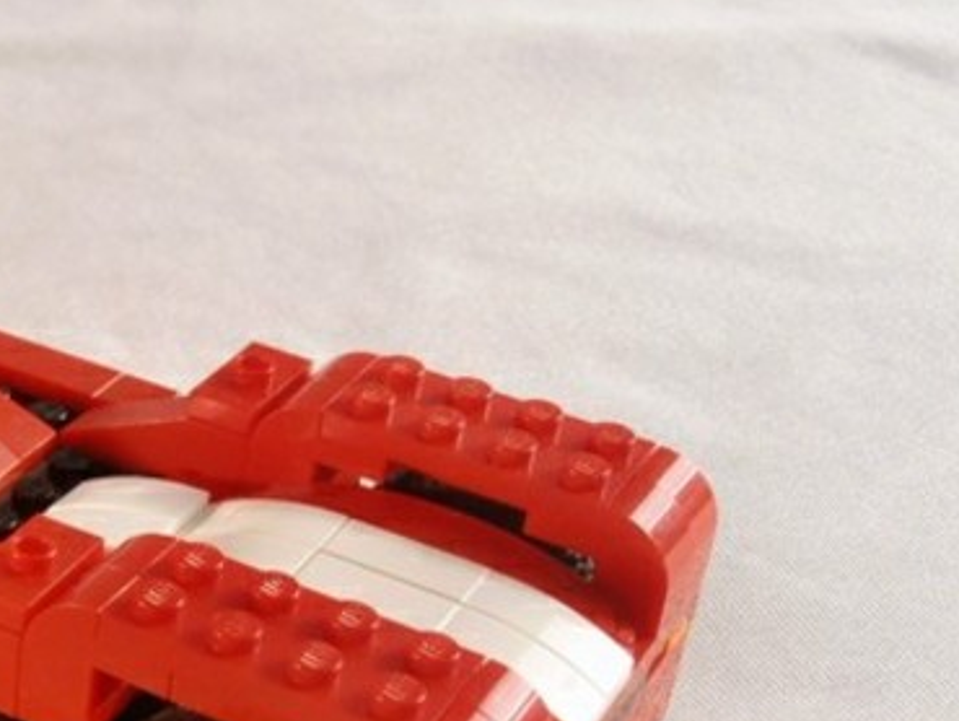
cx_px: -150
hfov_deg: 20.5
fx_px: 2495
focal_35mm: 90
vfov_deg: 16.4
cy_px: 458
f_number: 3.9
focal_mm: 6.61
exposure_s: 1/250
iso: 80
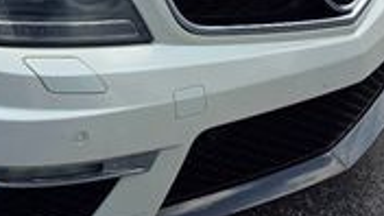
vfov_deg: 13.2
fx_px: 927
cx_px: -131
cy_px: 17
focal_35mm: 91
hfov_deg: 21.0
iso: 80
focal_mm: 6.3
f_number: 1.7
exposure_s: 1/3418
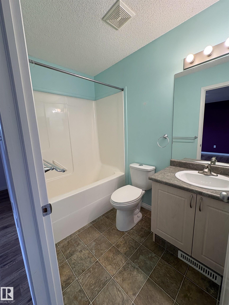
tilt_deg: -8.7
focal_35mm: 14
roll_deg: +2.4
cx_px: 114
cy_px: 152
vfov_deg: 102.1
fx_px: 123
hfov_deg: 85.7
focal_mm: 2.22
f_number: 2.2
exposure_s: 1/120
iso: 100
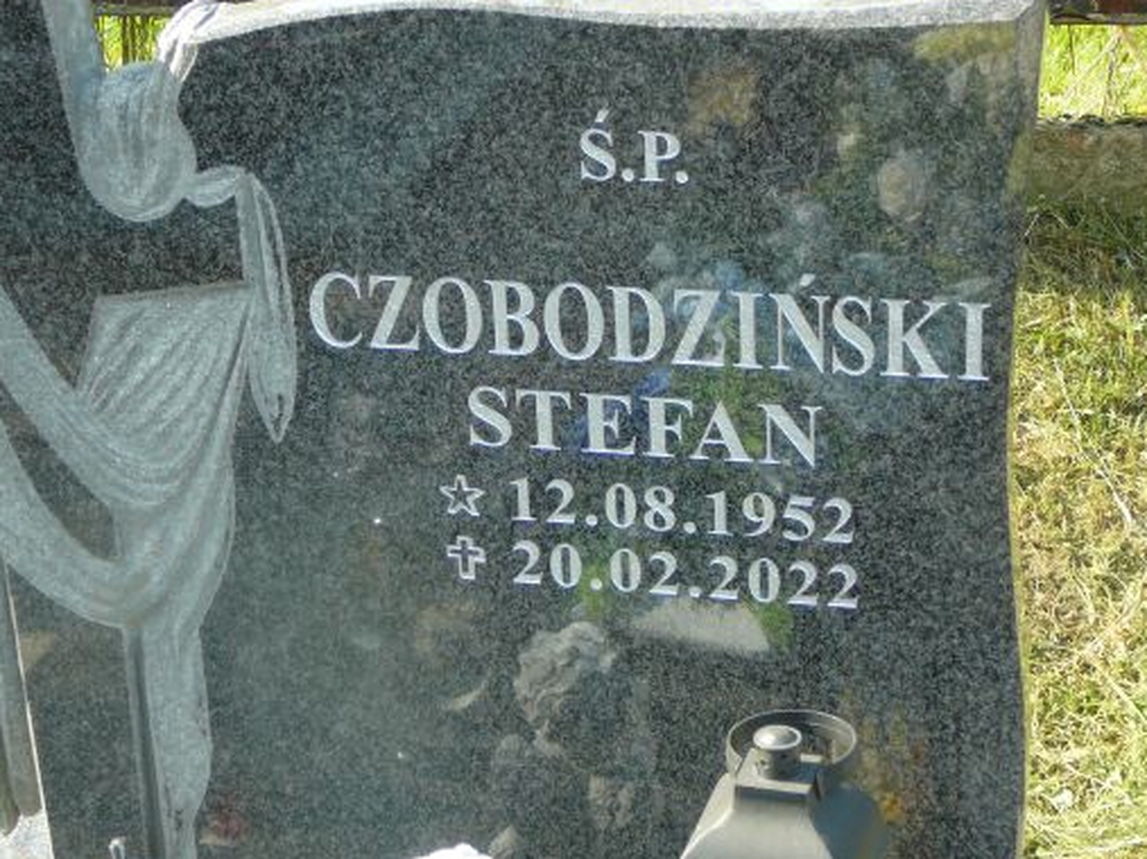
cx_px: 561
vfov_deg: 19.1
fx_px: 2551
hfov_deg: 25.3
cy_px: 375
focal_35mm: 77
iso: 80
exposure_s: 1/160
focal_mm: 9.1
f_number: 3.6
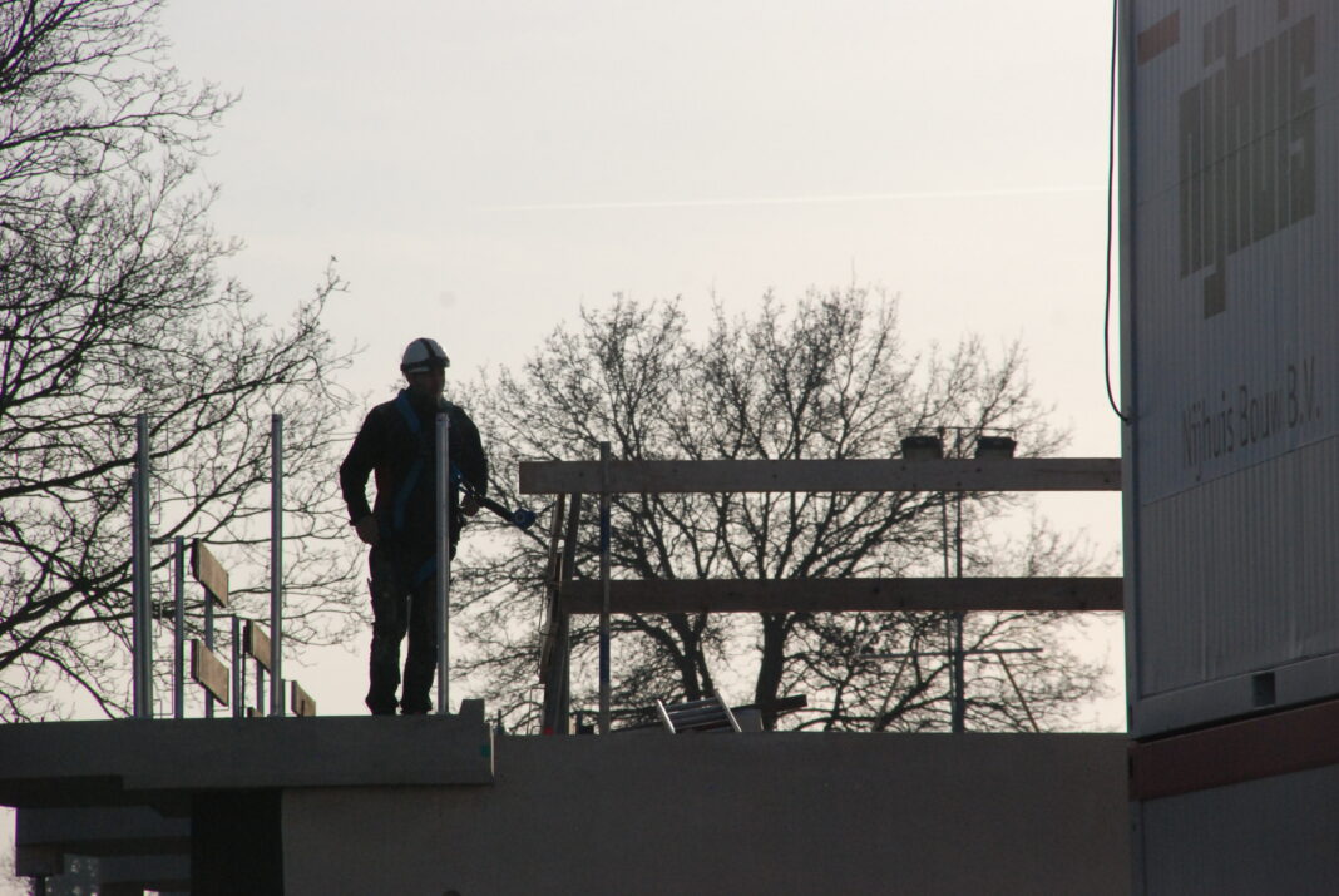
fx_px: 8658
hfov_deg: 8.8
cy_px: 448
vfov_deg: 5.9
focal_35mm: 232
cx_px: 670
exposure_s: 1/4000
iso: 1000
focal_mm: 155
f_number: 10
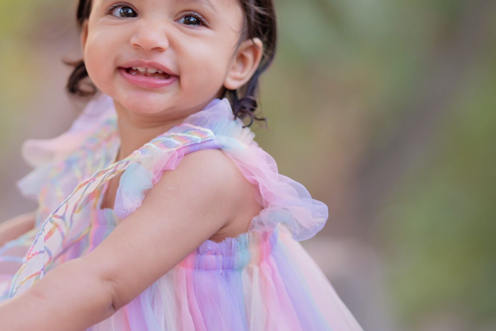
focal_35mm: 158
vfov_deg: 8.7
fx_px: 2177
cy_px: 164
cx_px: 142
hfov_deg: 13.0
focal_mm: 85
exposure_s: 1/500
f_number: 1.4
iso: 500
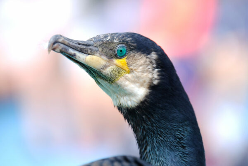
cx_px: 124
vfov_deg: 2.9
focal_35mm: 468
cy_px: 83
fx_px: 3224
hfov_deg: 4.4
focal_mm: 312
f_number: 6.4
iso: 800
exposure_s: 1/1000
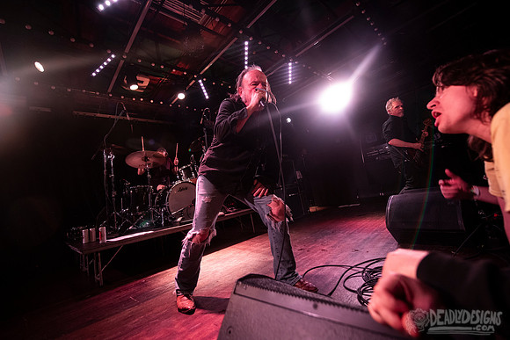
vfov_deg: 78.1
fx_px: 210
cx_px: 241
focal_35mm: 15
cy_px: 160
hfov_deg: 101.1
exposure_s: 1/125
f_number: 3.2
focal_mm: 14
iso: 2500
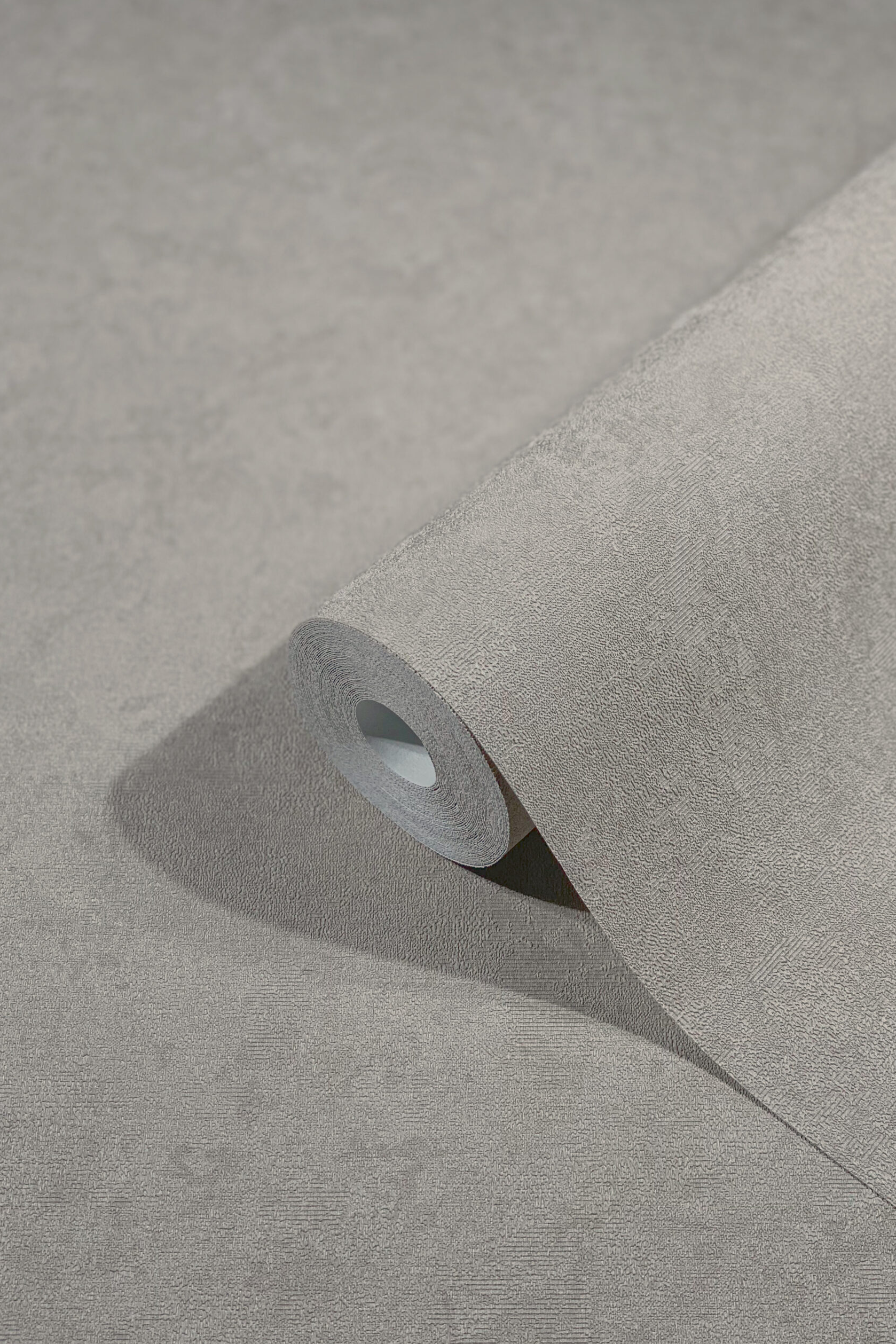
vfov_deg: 36.2
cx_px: 494
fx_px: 2053
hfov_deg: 24.6
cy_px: 674
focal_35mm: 55
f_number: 2
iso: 20
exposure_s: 1/363
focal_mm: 6
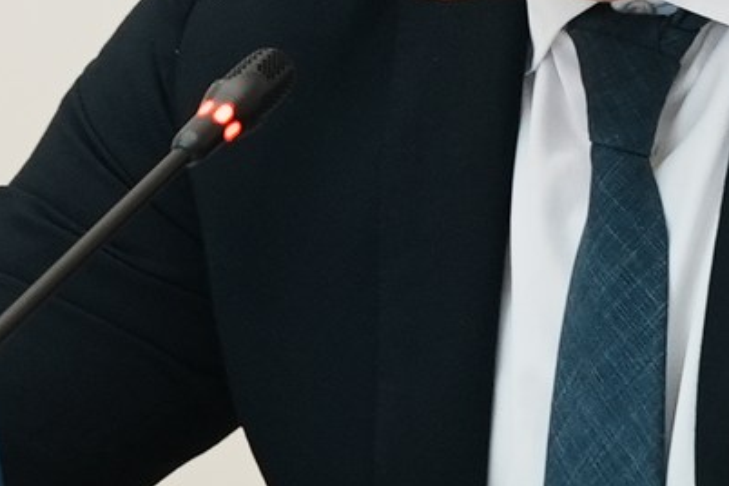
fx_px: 13526
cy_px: -112
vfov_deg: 2.1
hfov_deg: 3.1
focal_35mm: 668
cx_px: 1010
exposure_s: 1/100
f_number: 2.8
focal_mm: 70
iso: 500
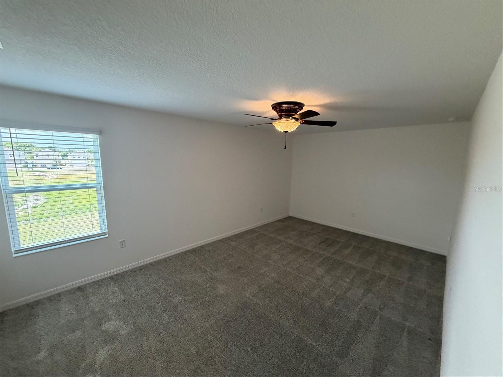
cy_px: 188
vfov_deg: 85.7
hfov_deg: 102.1
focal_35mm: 14
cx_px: 252
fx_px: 203
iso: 250
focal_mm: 2.22
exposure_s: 1/120
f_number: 2.2
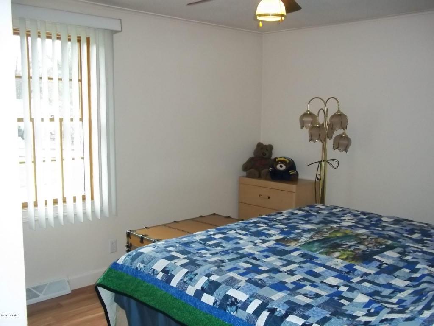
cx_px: 217
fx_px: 451
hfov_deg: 51.4
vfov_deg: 39.7
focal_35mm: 36
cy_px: 163
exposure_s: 1/30
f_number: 3.1
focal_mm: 6.5
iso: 320
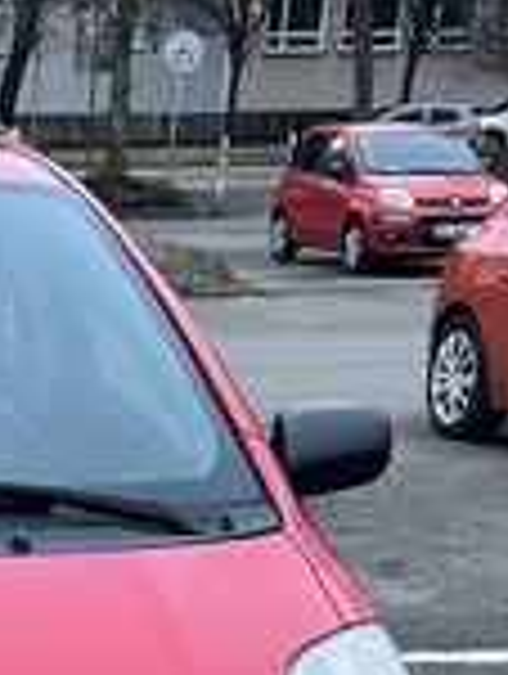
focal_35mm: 104
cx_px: -306
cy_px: 900
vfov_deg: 17.6
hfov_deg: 13.3
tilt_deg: -21.9
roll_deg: -0.5
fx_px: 2029
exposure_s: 1/51
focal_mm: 5.1
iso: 500
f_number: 1.6
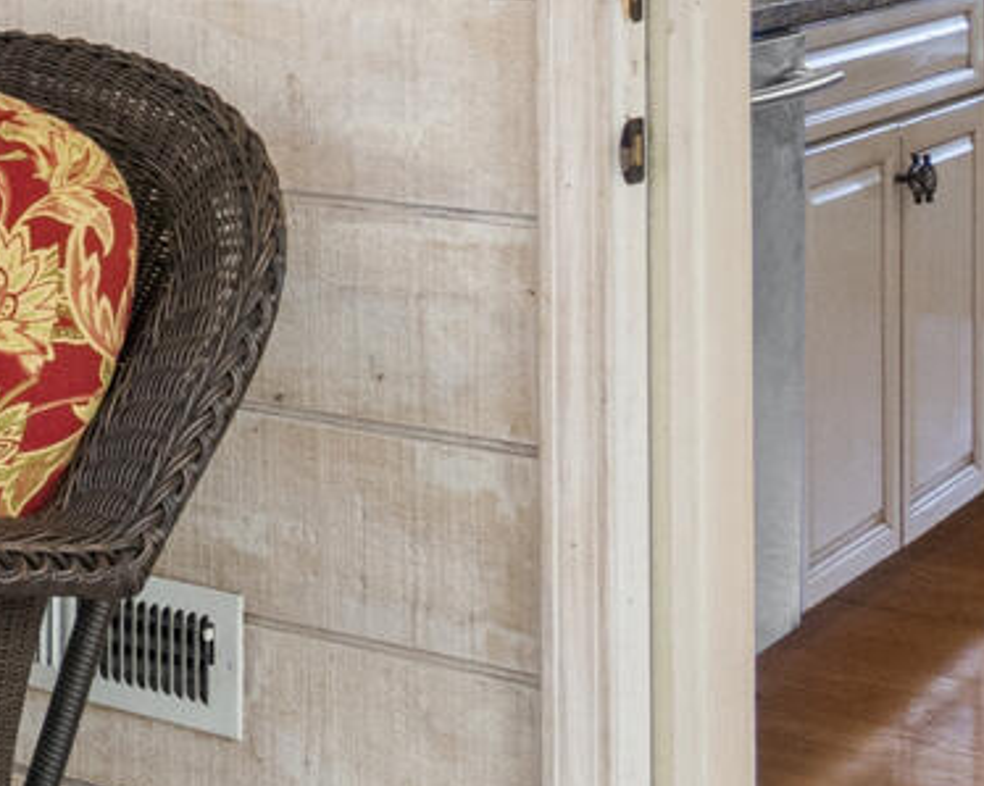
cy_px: -210
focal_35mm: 94
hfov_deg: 16.7
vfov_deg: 15.6
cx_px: -831
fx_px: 2737
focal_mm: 10
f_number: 9
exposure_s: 1/8
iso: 400
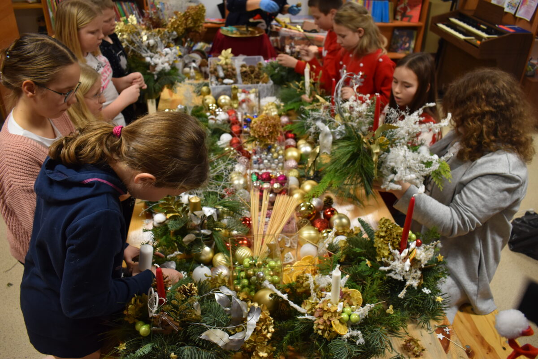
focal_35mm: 30
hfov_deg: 61.9
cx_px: 269
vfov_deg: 43.6
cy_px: 180
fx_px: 448
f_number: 4
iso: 640
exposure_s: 1/60
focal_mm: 20
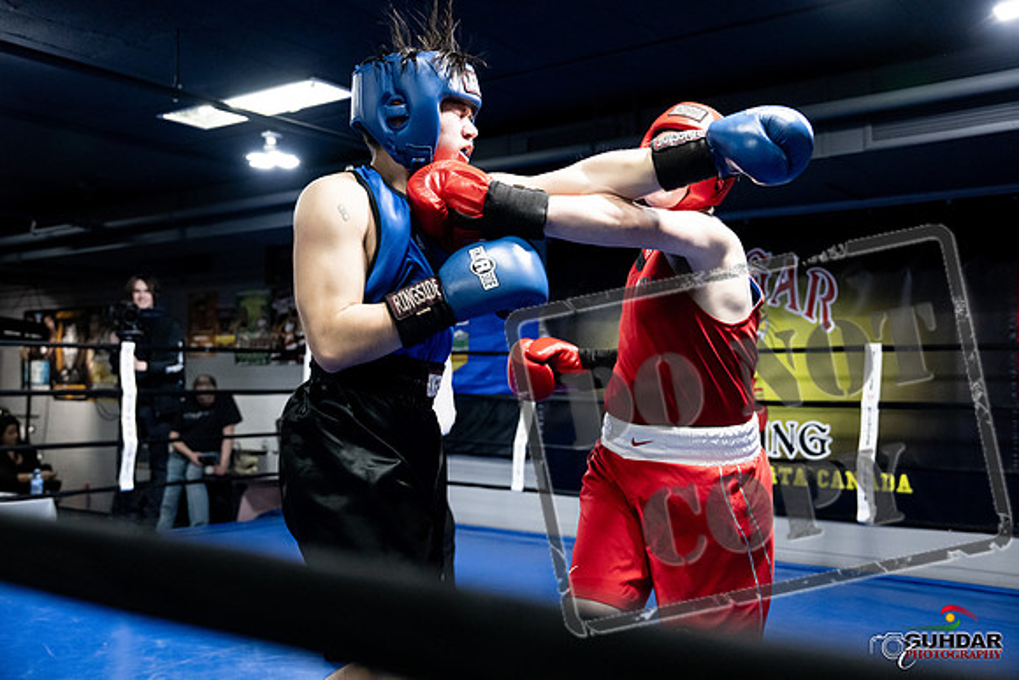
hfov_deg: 54.4
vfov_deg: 37.9
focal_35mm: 35
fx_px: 991
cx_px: 510
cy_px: 340
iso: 8000
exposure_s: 1/1000
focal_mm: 35
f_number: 2.8
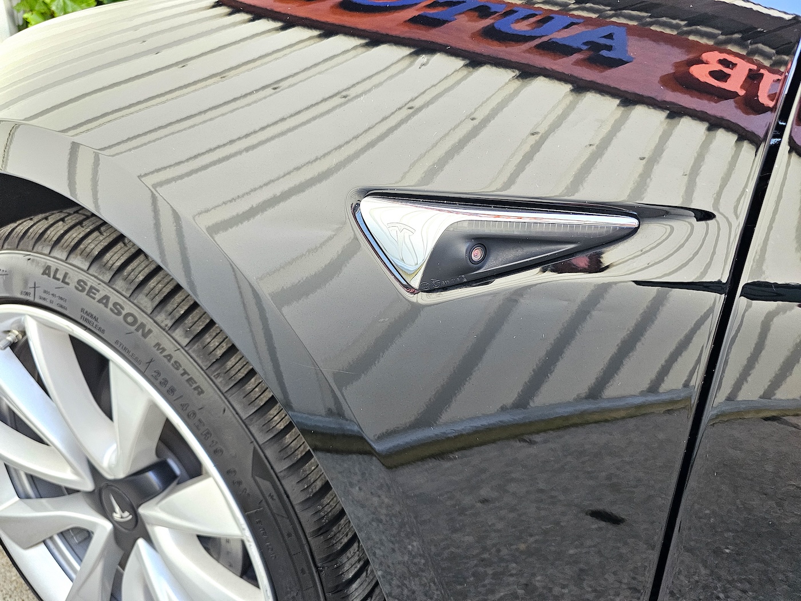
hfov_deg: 73.9
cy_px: 300
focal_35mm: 23
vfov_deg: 58.9
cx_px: 400
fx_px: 532
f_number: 1.7
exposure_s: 1/120
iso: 500
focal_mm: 6.3
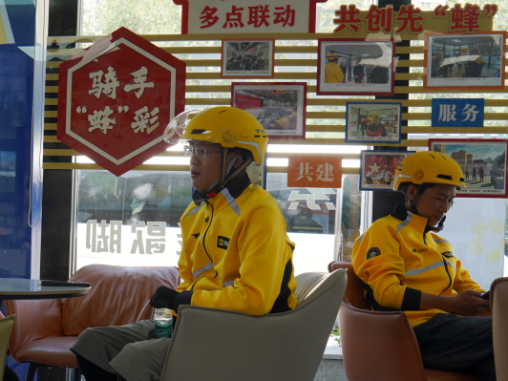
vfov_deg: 27.9
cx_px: 141
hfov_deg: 36.2
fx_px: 763
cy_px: 240
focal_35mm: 52
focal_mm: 24
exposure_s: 1/80
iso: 100
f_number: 4.5
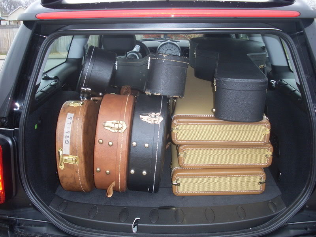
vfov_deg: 37.7
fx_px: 347
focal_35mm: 38
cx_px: 158
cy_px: 118
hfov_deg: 49.0
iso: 100
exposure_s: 1/45
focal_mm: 6.3
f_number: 3
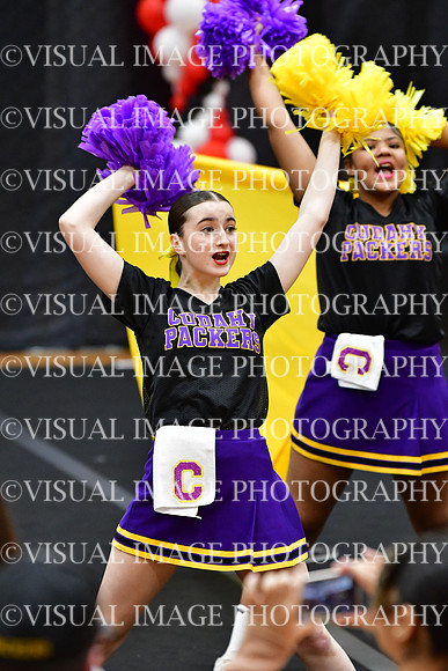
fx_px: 5596
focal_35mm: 300
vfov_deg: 6.9
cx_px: 224
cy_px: 336
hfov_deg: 4.6
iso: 5000
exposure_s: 1/500
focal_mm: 200
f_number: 3.5
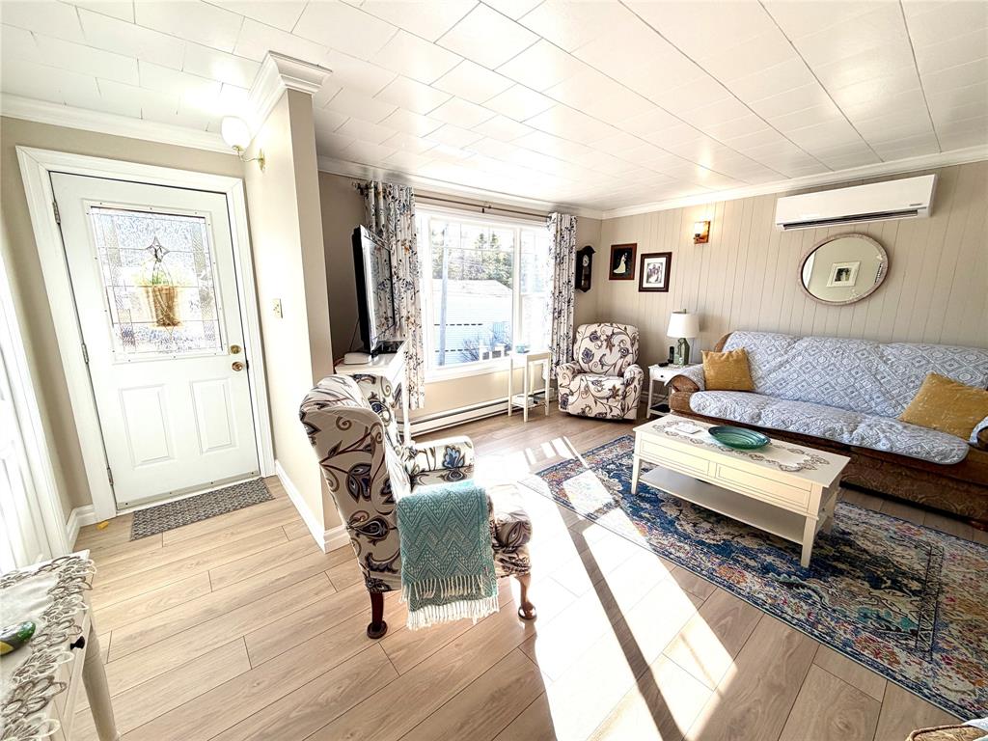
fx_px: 400
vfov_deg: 85.7
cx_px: 494
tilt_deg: -11.6
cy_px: 370
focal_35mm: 14
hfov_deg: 102.1
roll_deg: +0.5
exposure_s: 1/240
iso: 40
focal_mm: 2.22
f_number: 2.2
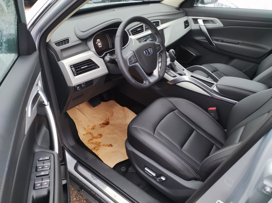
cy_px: 102
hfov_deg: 91.1
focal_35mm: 17
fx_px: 133
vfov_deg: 74.6
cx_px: 136
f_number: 1.79
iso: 194
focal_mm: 4.74
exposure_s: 1/60
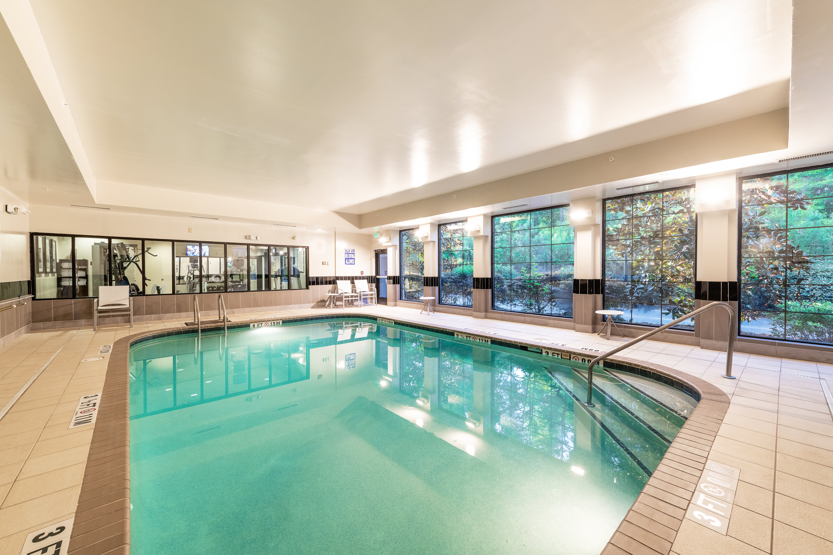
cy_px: 278
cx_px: 416
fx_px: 324
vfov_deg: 81.2
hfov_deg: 104.3
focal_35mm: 14
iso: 400
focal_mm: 14
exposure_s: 1/6
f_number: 8
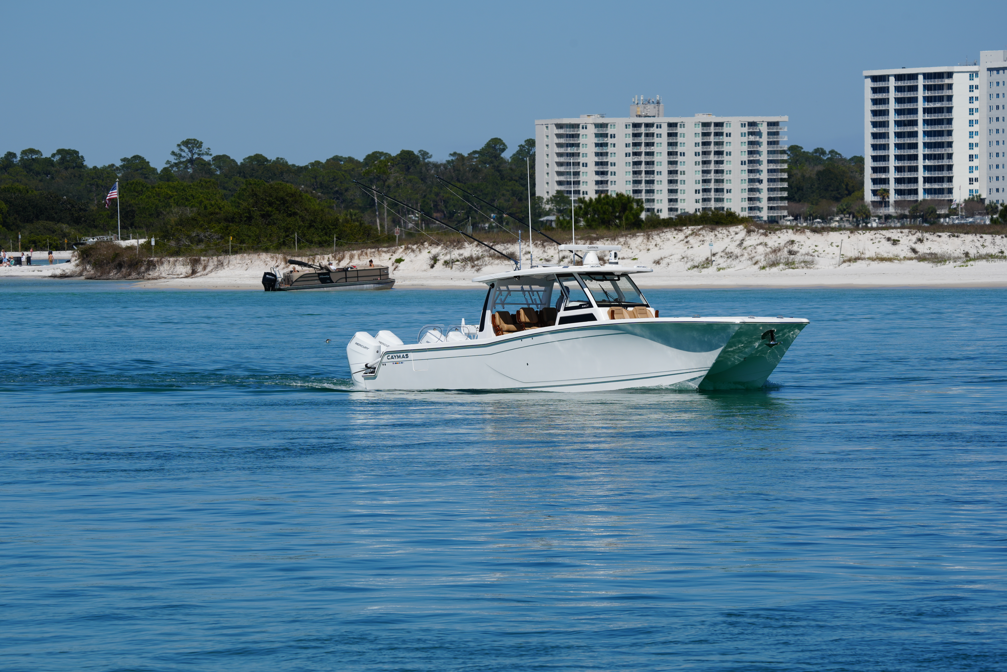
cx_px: 482
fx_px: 6601
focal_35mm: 236
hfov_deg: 8.7
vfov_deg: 5.8
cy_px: 359
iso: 100
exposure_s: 1/400
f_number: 10
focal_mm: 218
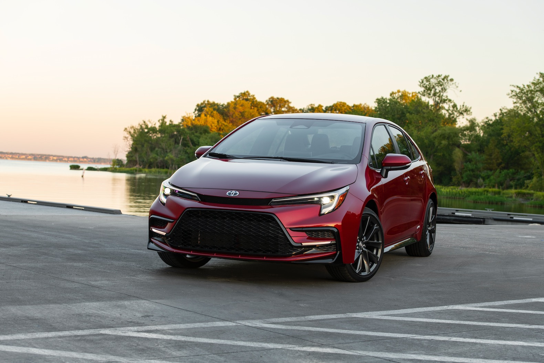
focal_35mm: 70
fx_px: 1058
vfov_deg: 19.5
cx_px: 272
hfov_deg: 28.8
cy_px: 182
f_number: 6.3
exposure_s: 1/15
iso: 200
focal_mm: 70
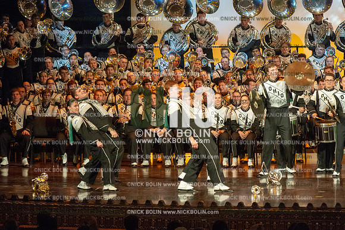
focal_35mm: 200
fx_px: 1916
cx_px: 172
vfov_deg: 6.9
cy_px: 115
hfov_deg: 10.3
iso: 8000
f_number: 5.6
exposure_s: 1/320
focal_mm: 200
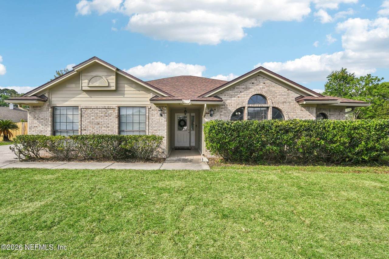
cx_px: 194
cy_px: 130
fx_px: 162
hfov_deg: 100.4
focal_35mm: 15
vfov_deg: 77.3
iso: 400
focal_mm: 10
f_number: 8
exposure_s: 1/640
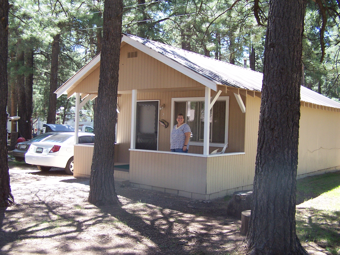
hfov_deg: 49.0
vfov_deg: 37.7
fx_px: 373
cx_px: 170
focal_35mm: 38
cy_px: 128
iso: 140
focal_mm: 6.3
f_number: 2.8
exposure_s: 1/250
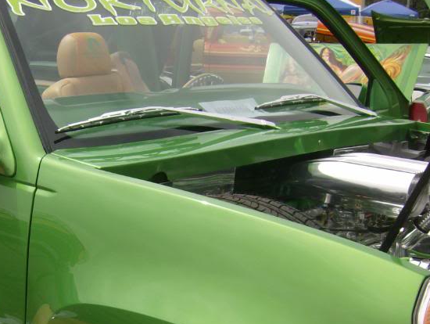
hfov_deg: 28.3
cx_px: 80
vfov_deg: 21.6
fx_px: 833
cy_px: 272
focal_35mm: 67
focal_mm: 6
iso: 100
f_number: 4.7
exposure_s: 1/826
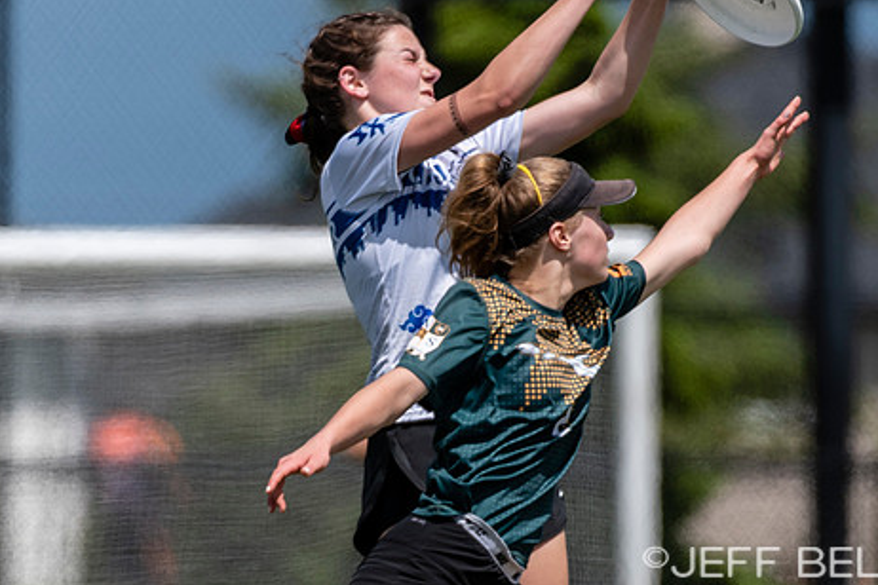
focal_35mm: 1220
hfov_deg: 1.7
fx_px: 29752
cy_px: 489
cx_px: 550
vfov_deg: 1.1
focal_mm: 400
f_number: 4
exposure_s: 1/1600
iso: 140
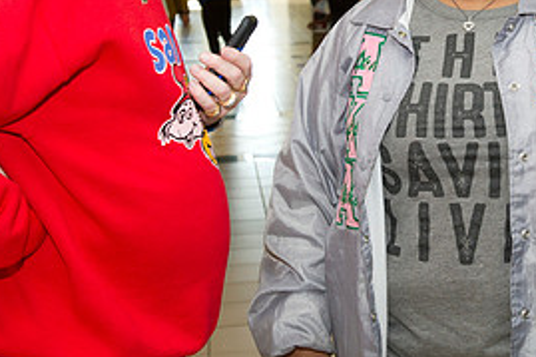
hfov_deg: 24.3
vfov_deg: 16.4
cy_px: 46
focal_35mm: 82
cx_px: 438
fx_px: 1220
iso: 1250
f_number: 5.6
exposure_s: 1/200
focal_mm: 38
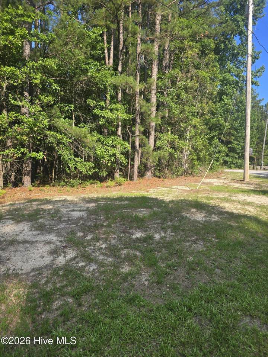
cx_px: 134
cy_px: 178
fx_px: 237
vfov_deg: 73.9
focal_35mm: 23
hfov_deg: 58.9
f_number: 1.7
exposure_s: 1/313
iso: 12
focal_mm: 6.3
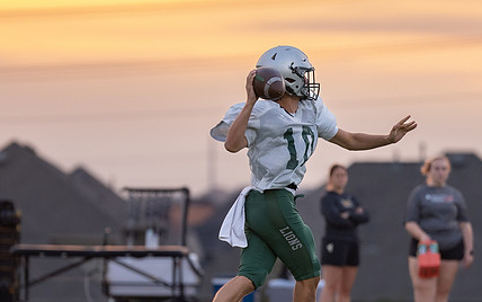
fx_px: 5704
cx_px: 262
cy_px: 197
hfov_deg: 4.8
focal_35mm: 434
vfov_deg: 3.0
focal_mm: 200
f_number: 2.8
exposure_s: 1/1250
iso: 1250
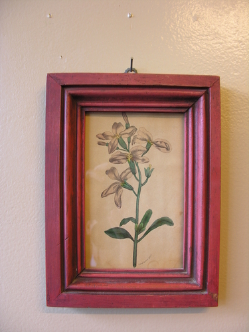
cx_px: 124
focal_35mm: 35
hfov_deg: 40.7
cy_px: 166
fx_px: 336
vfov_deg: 52.6
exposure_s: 1/7.3
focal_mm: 8.9
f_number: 2.8
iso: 50
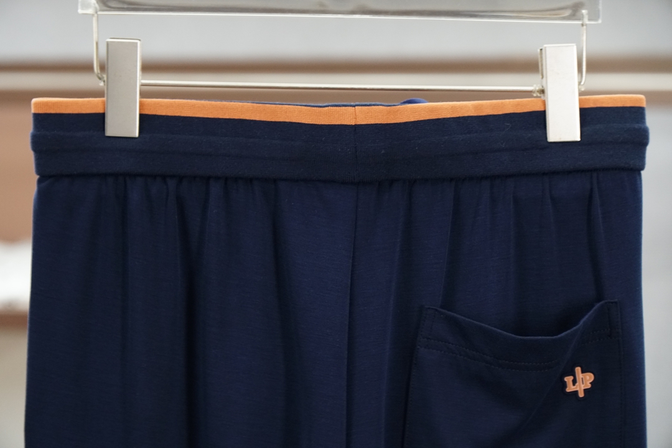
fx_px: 1960
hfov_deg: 19.5
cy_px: 224
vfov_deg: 13.0
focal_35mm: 105
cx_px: 336
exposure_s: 1/80
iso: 1600
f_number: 4
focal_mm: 70
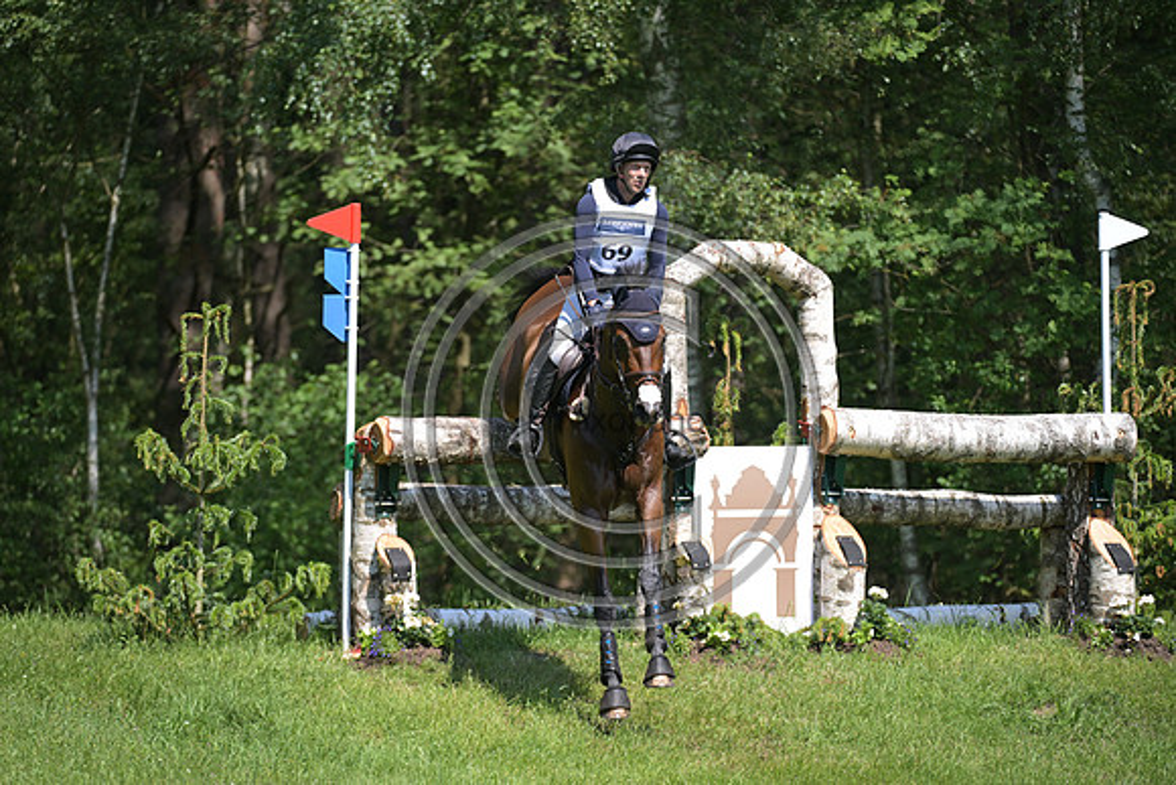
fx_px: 9148
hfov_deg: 7.4
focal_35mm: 280
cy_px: 392
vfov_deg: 4.9
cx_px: 588
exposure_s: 1/1250
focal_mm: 280
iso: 320
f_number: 5
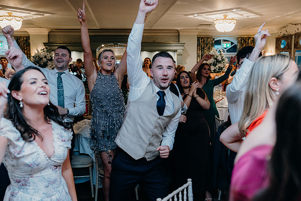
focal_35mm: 36
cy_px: 100
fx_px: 301
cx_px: 150
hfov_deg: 53.1
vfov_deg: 36.9
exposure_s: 1/160
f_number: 3.5
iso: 2500
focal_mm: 36
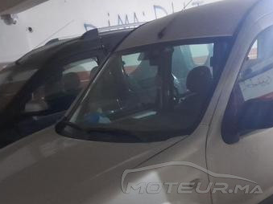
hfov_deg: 37.6
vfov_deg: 28.2
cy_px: 177
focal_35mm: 50
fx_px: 394
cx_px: 192
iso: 1600
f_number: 1.8
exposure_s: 1/10
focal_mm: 3.98
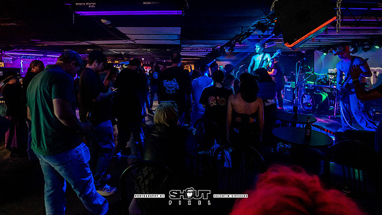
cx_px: 183
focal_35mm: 17
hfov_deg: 95.5
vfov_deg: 62.6
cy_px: 80
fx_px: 173
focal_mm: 14
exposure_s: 1/125
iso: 3200
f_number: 2.8
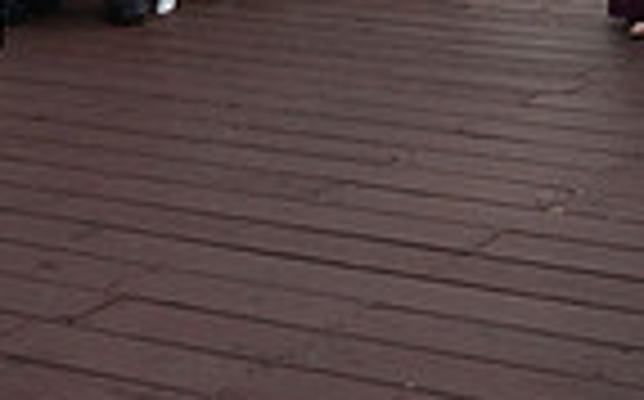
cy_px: -508
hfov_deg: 18.4
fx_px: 1963
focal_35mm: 112
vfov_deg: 10.3
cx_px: 525
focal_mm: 35
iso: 1000
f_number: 7.1
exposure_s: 1/1250
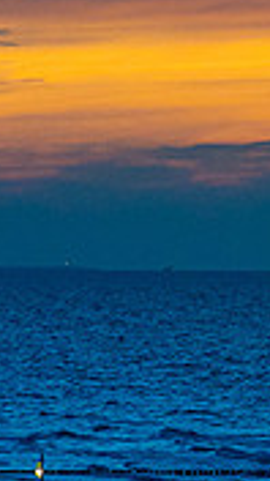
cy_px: 247
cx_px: 747
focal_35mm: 698
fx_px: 8884
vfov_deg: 3.1
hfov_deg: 1.7
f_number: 2.8
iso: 2500
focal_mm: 135
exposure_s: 1/250
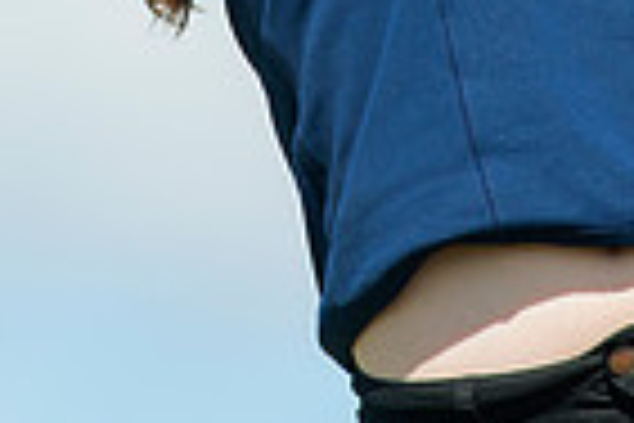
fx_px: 21695
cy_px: -410
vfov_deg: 1.1
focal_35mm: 1232
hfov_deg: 1.7
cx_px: 220
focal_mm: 300
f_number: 6.3
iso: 320
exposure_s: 1/2500
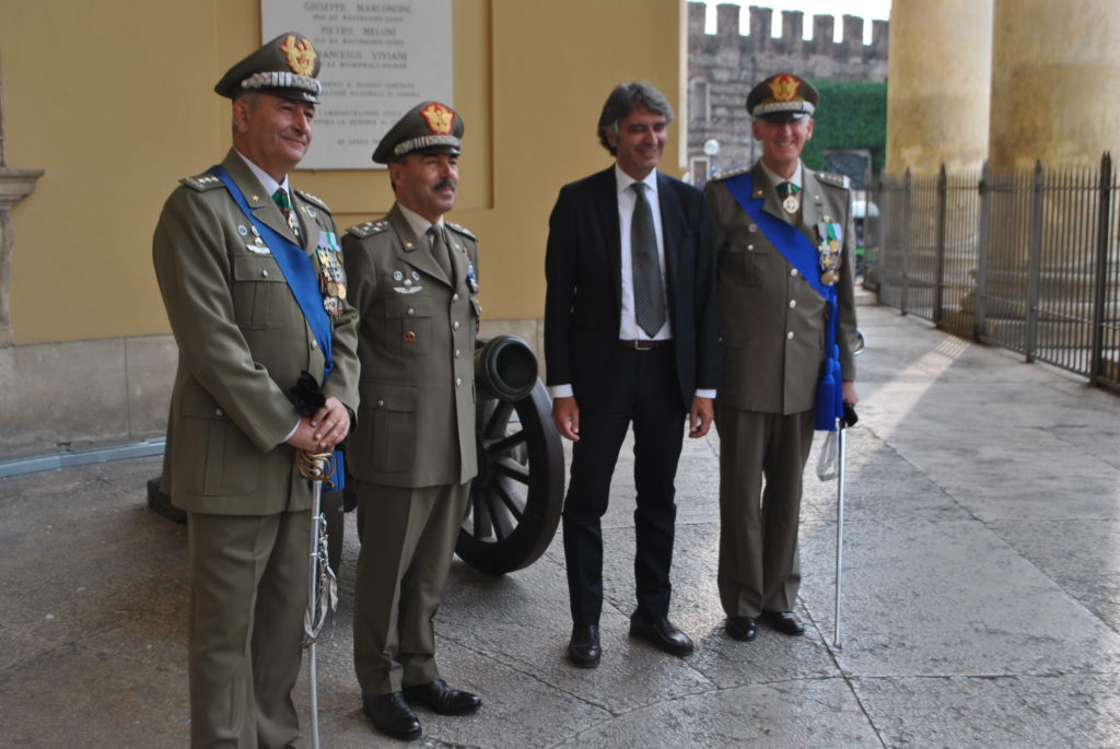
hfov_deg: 49.5
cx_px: 560
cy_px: 374
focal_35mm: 39
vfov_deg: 34.3
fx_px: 1215
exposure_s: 1/125
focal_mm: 26
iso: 100
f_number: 5.6
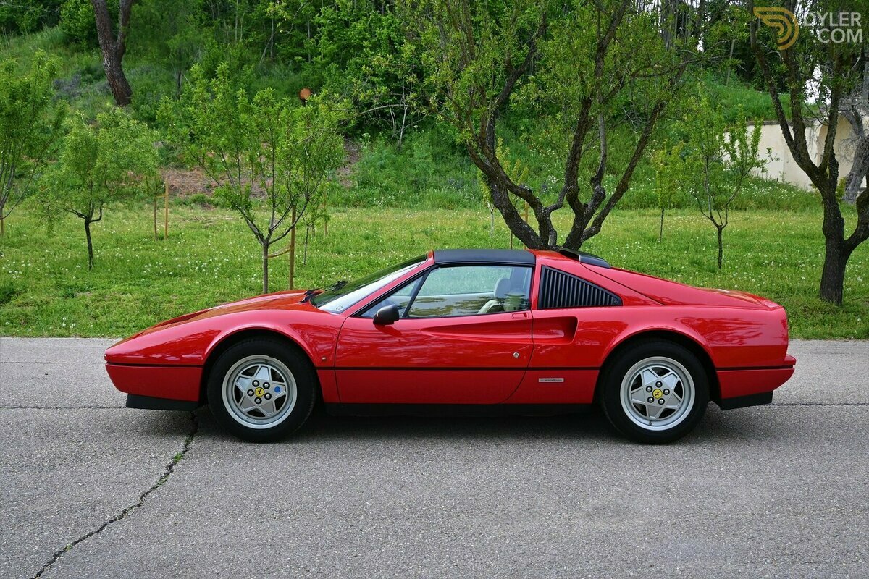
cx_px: 434
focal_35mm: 37
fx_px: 887
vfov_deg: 36.2
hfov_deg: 52.2
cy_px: 290
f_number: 4.2
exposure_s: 1/250
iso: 320
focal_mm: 24.5
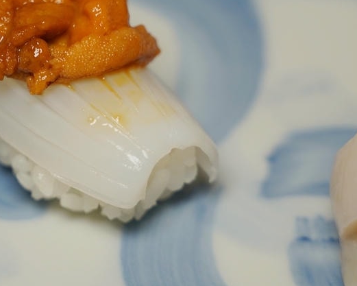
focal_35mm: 162
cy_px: 62
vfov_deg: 9.5
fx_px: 1712
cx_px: 46
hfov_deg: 11.8
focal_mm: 75
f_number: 4
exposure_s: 1/80
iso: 100
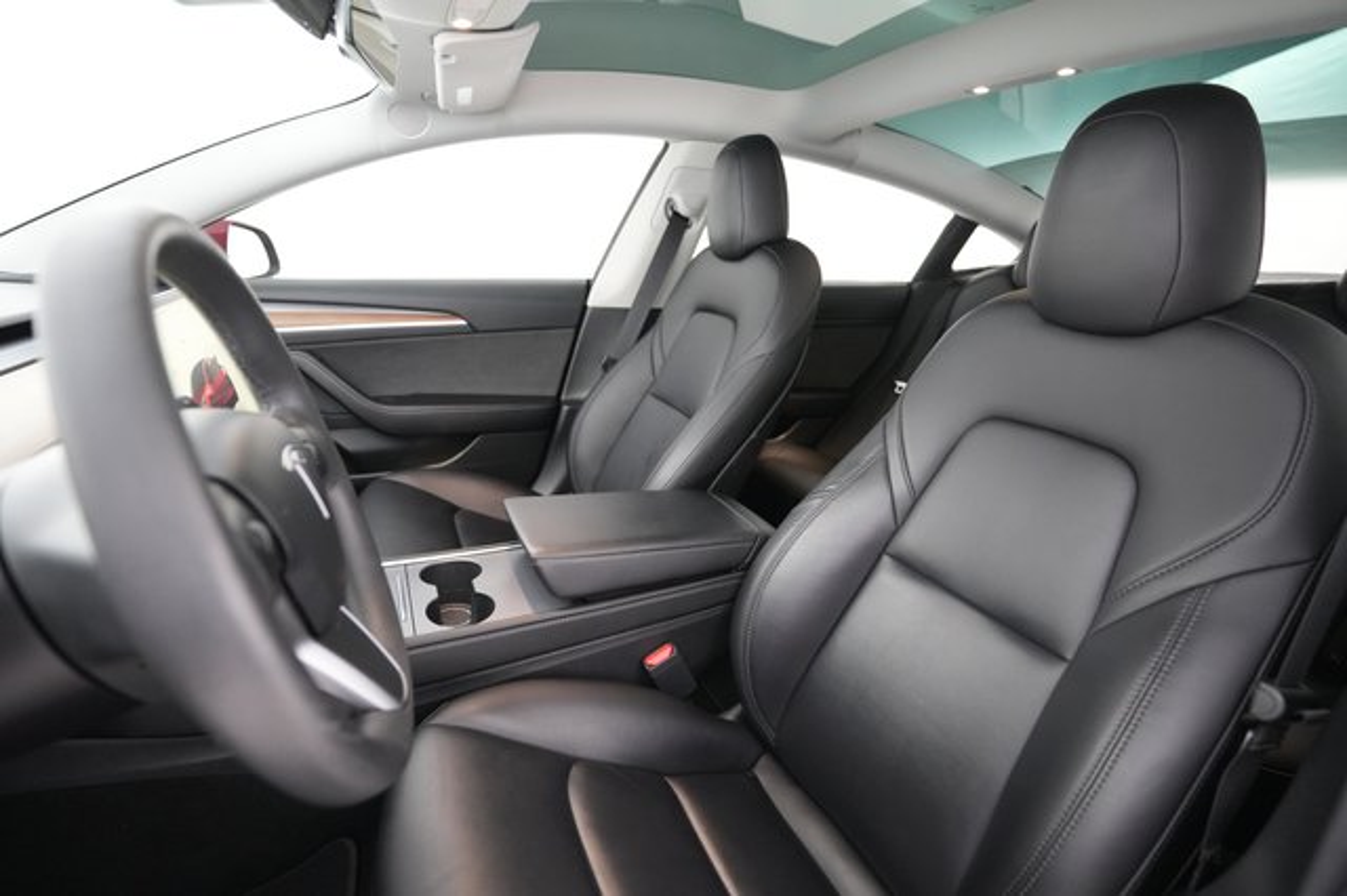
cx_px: 674
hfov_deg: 93.3
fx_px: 636
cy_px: 448
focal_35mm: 17
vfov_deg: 70.4
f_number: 2.8
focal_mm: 17
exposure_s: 1/30
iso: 5000
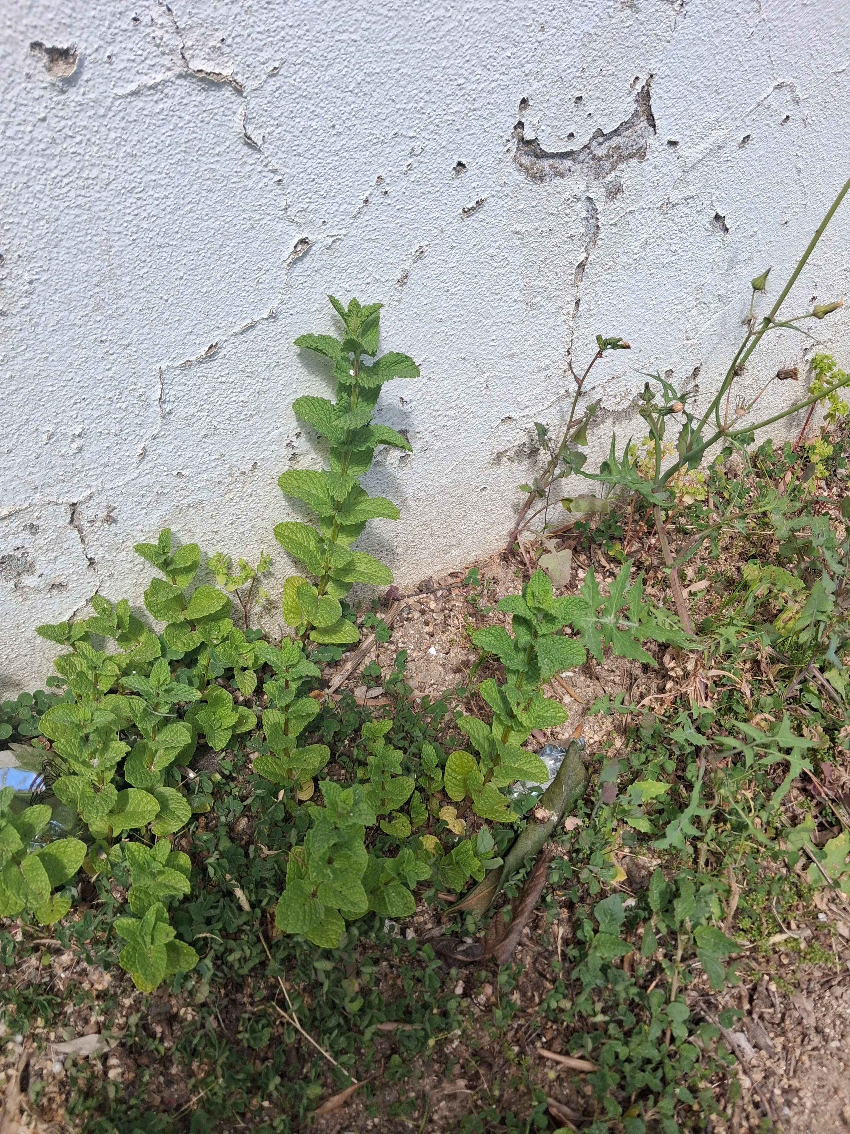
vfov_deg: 65.3
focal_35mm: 27
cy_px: 567
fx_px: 884
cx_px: 425
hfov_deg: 51.4
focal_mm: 4
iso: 25
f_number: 1.8
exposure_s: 1/412
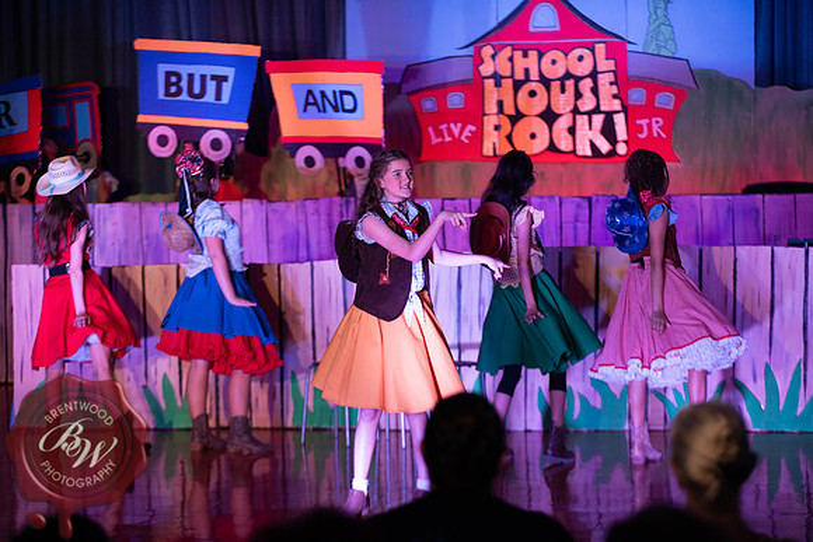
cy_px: 271
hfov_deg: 18.3
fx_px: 2530
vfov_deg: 12.2
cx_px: 406
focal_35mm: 112
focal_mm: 112
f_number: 2.8
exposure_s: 1/125
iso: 640
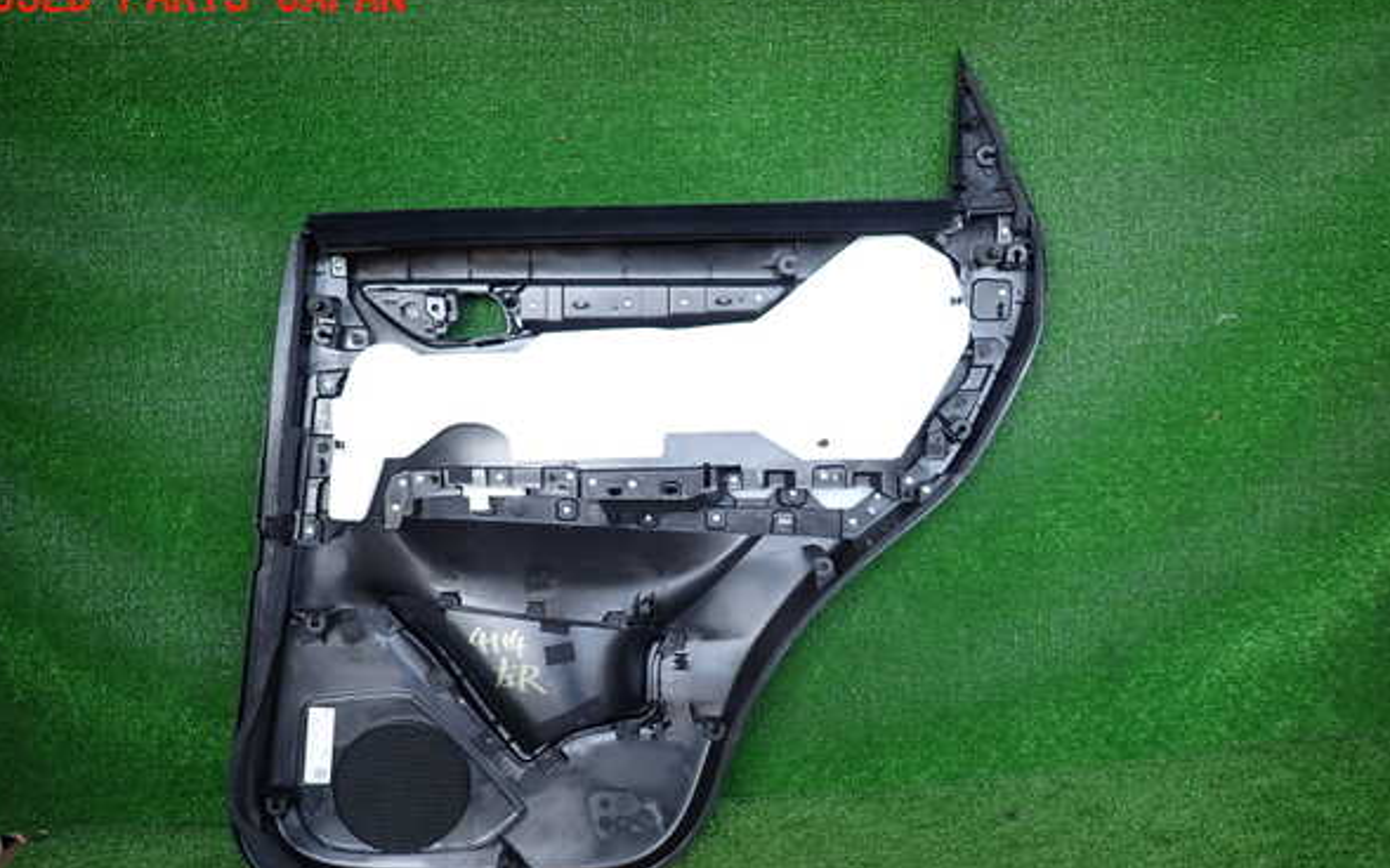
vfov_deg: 45.9
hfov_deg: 68.4
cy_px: 498
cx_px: 684
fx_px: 1023
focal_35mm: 27
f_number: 2
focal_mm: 4.5
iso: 160
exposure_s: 1/125
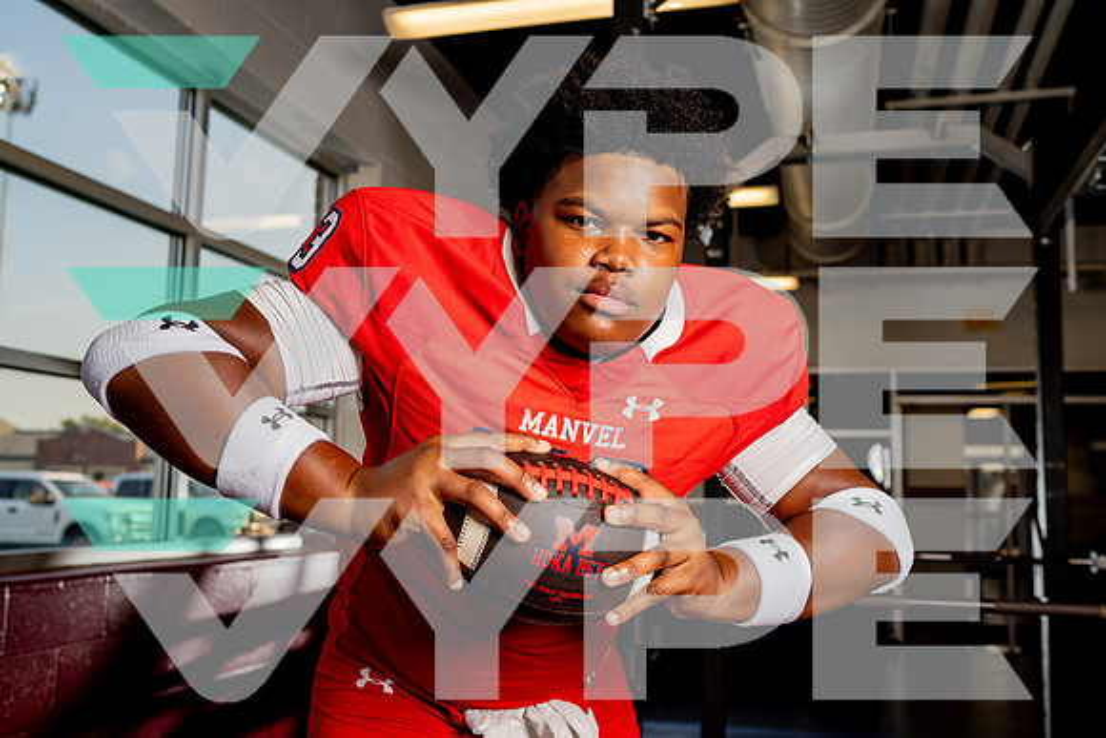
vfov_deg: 37.7
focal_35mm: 35
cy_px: 369
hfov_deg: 54.2
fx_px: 1080
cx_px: 553
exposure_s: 1/200
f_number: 4
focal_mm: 35
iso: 100
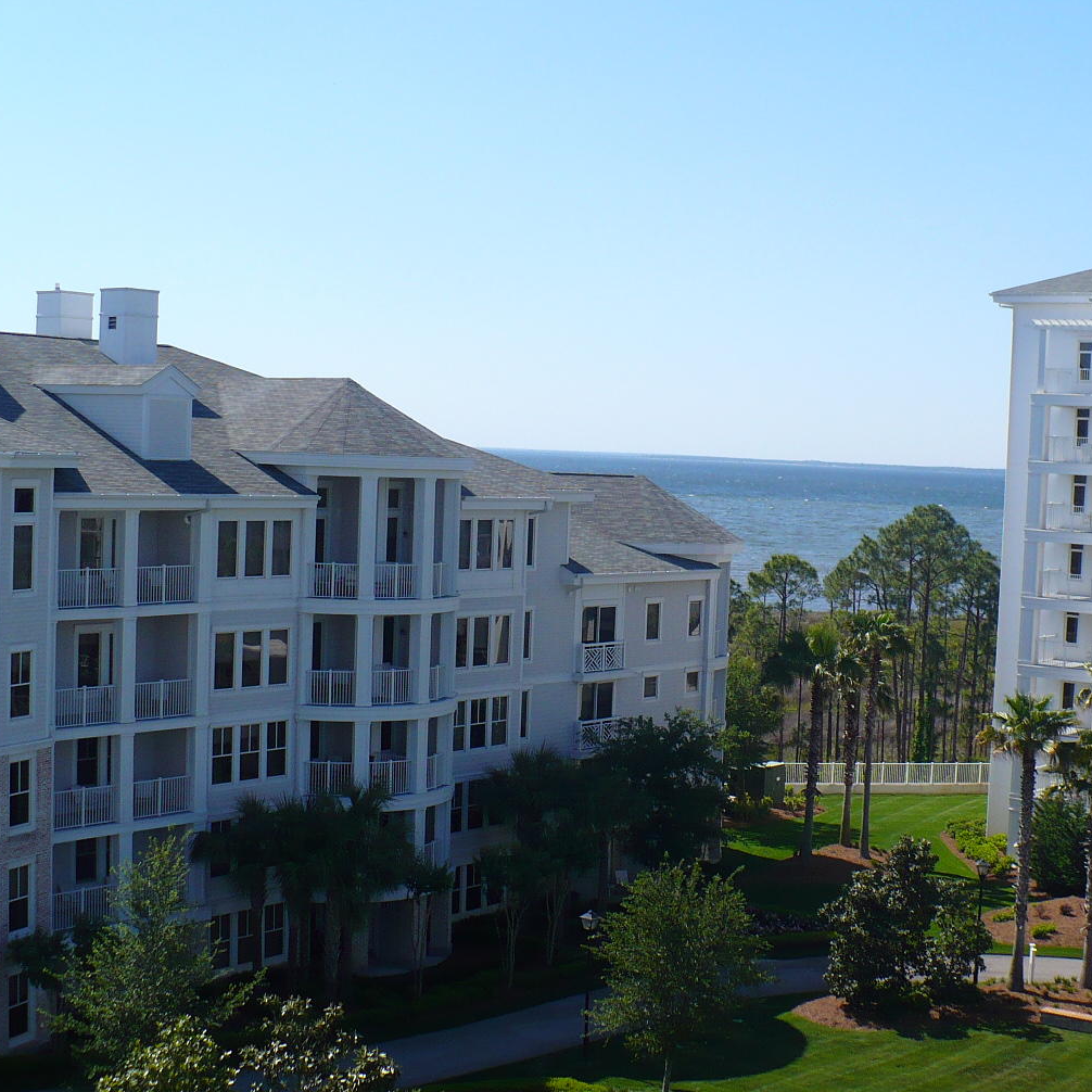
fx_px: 1856
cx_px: 733
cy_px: 571
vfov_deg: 32.8
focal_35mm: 52
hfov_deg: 32.5
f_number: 8
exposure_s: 1/200
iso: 100
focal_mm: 6.1
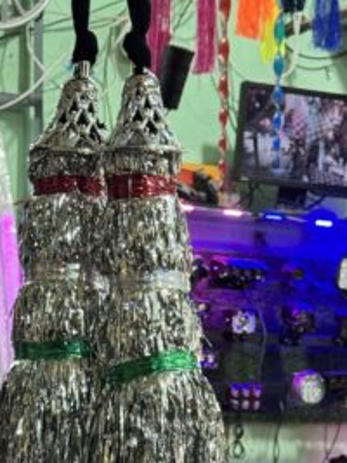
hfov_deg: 10.3
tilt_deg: -3.5
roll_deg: -1.1
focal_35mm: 144
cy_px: 619
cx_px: 147
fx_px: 1926
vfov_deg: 13.2
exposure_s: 1/50
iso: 250
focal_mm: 6.76
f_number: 1.78
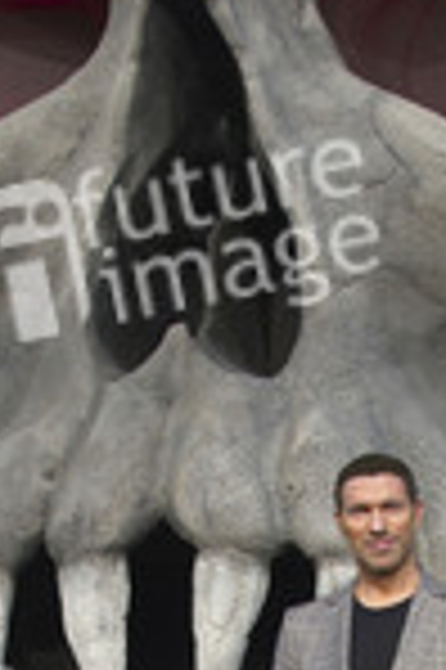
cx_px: 279
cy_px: 472
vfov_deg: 21.6
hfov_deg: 14.5
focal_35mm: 94
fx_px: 1751
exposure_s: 1/250
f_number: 6.3
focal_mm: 35
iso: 320
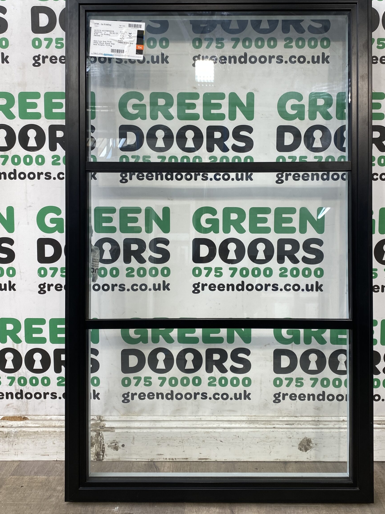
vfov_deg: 61.6
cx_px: 210
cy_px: 245
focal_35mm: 29
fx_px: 430
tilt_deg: -3.6
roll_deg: -0.1
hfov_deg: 48.2
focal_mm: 4.25
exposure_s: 1/101
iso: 32
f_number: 1.8
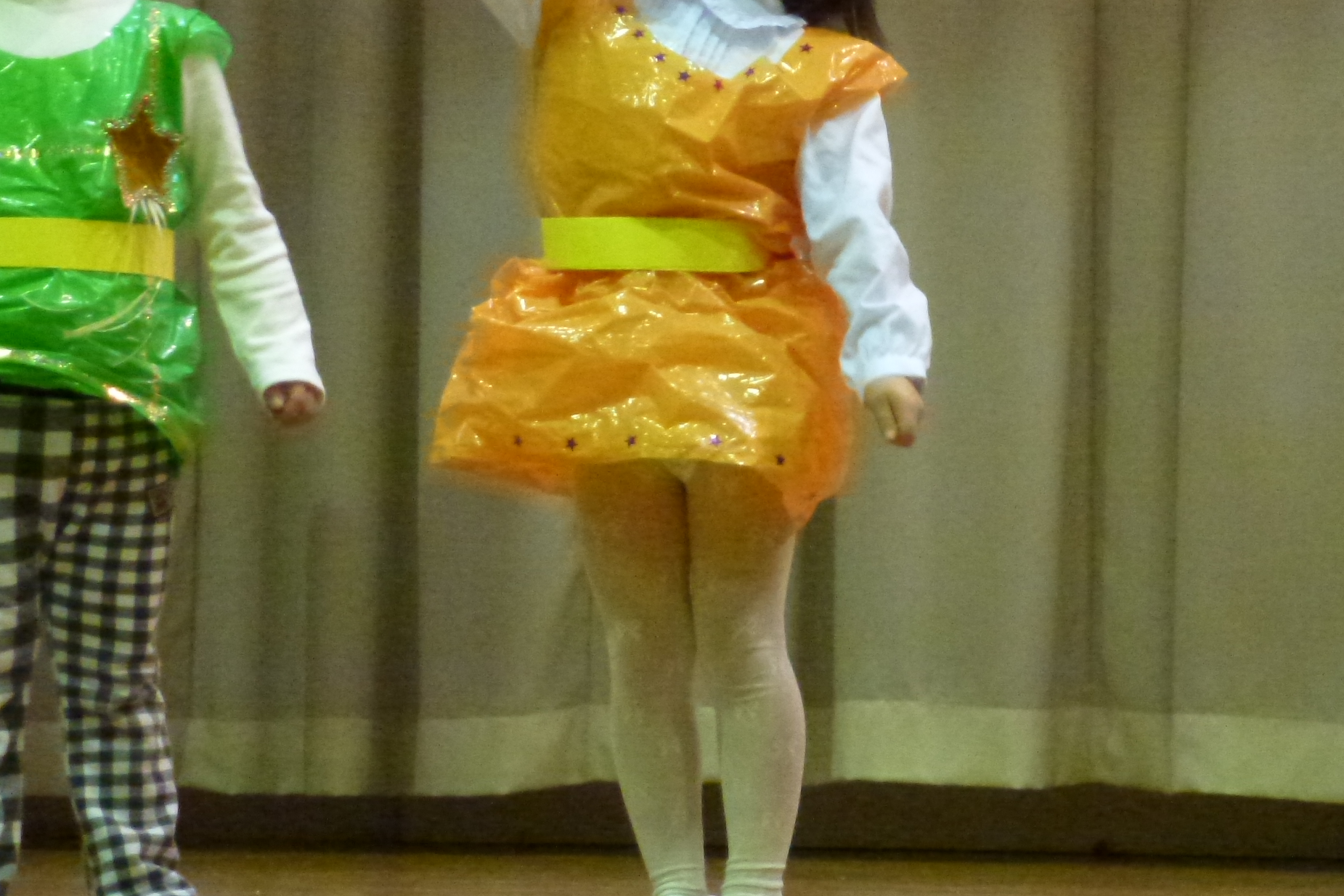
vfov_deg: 6.2
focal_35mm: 223
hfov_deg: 9.2
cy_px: 327
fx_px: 8325
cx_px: 766
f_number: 5.3
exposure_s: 1/40
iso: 1600
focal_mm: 27.7
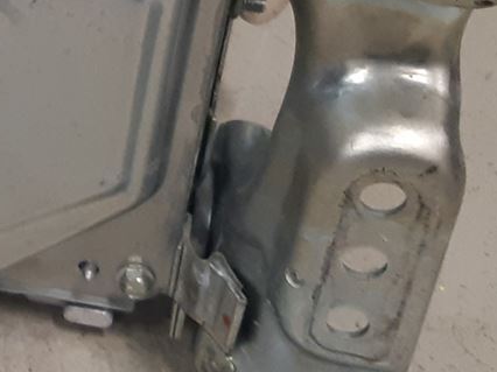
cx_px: -345
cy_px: -94
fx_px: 1794
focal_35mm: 125
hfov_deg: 14.3
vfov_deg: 11.6
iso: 160
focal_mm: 3.93
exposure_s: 1/50
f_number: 1.7
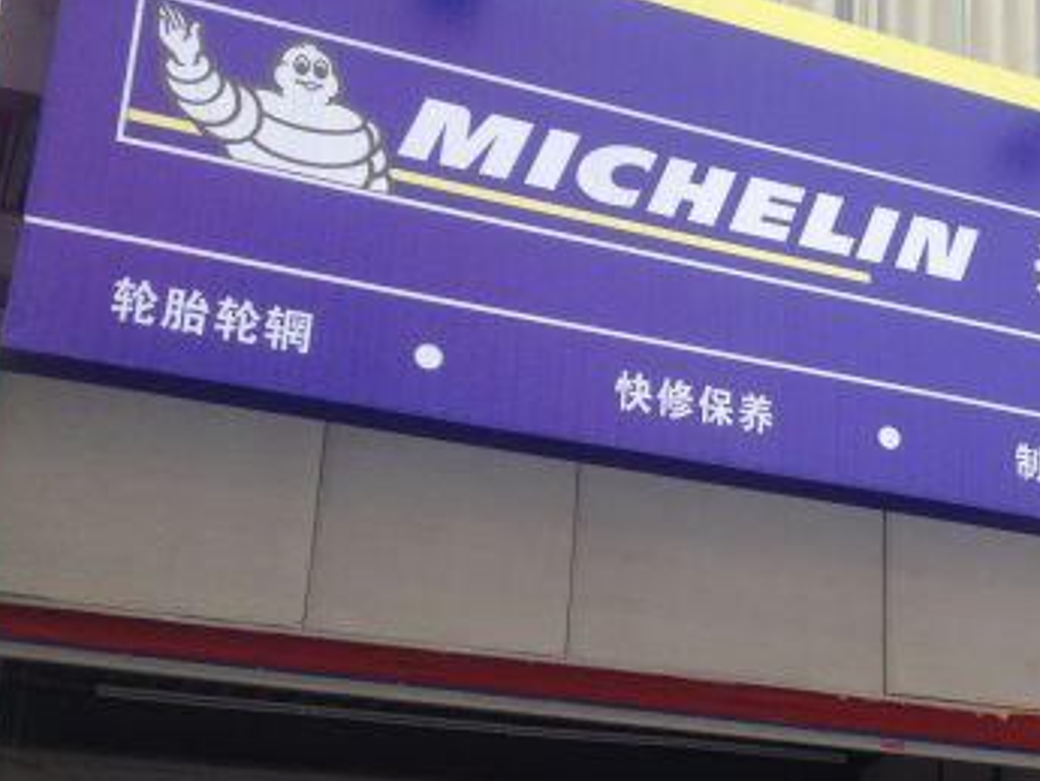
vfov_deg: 20.7
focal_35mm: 71
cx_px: 1019
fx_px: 2134
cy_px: 445
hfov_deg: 26.1
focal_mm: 4.28
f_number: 2.4
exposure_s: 1/428
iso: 50
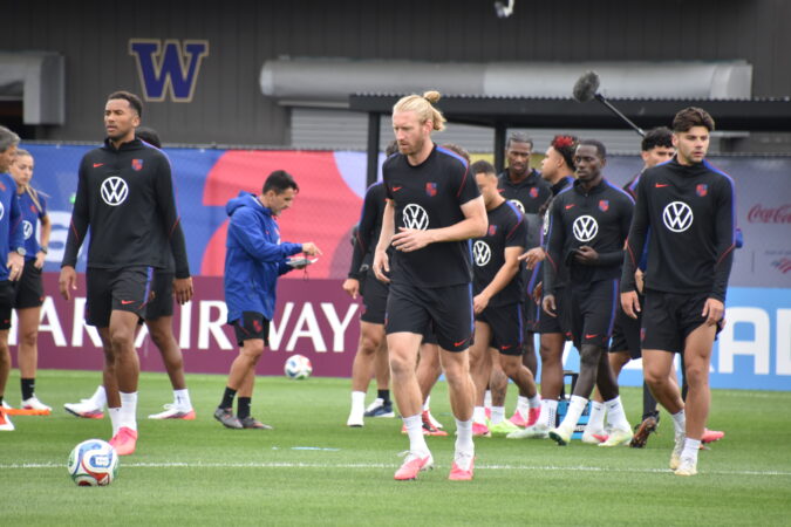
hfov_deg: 4.6
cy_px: 264
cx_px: 396
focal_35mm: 450
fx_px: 9887
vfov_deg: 3.1
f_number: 6.3
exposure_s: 1/500
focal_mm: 300
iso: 800
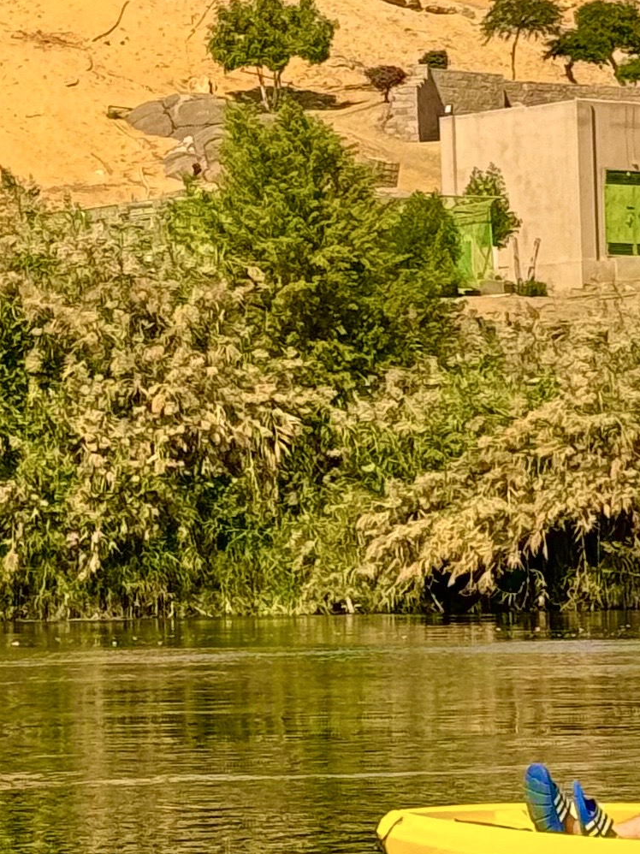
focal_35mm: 194
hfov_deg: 7.6
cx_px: 74
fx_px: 4784
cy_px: -17
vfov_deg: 10.1
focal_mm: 6.86
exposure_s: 1/3800
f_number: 1.8
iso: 64
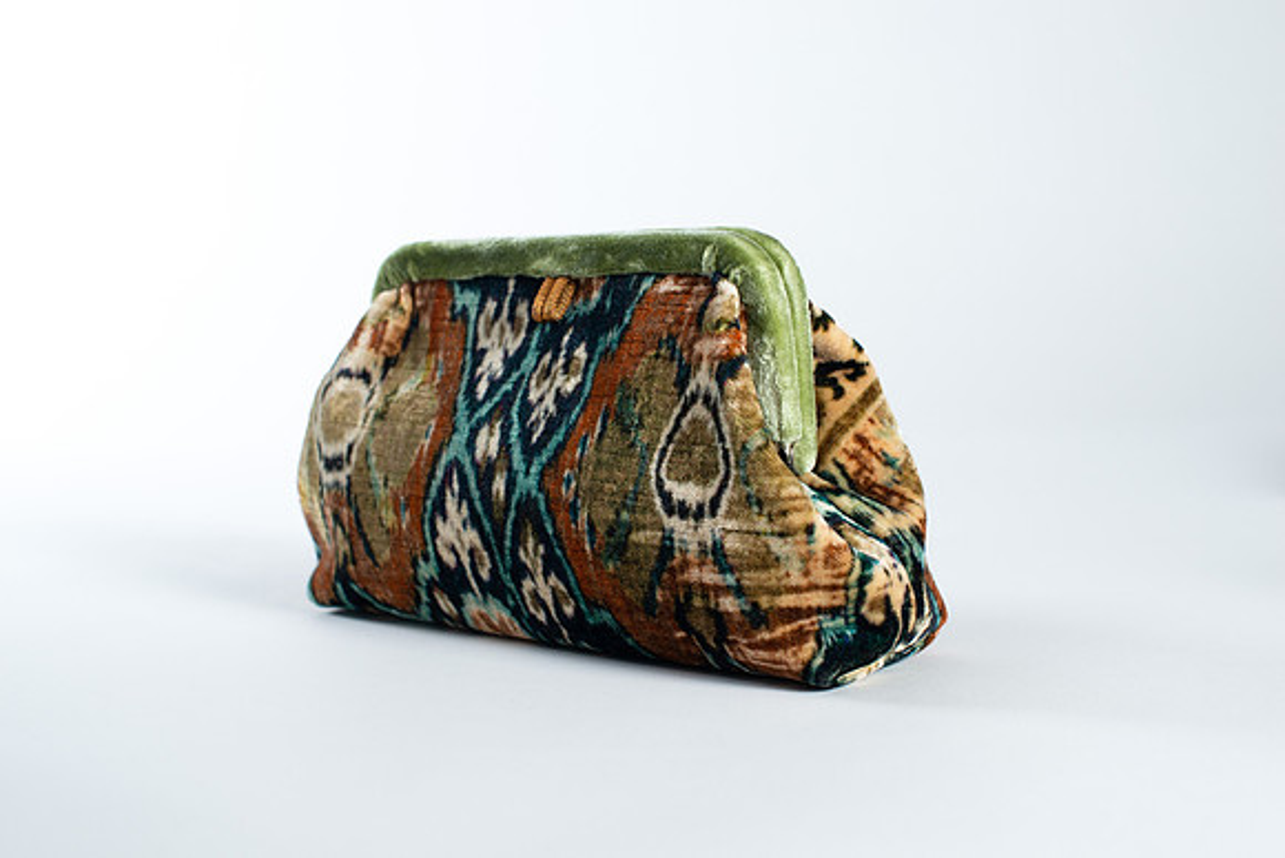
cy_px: 429
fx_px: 1785
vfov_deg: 27.0
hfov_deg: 39.6
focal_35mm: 50
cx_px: 642
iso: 200
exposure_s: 1/200
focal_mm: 50
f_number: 6.3
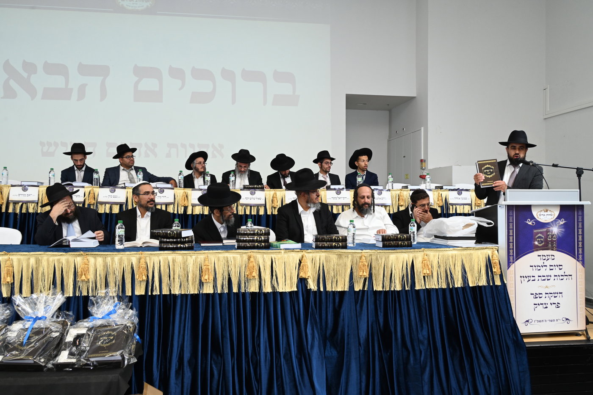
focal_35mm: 32
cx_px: 296
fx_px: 527
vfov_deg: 41.1
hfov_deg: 58.7
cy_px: 198
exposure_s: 1/100
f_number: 9
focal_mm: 32
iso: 1250
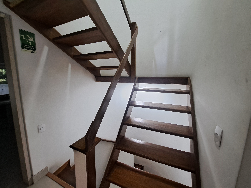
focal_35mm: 13
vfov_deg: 89.9
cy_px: 94
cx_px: 126
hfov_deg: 106.2
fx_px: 94
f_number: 2.2
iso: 200
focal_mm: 1.74
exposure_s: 1/40
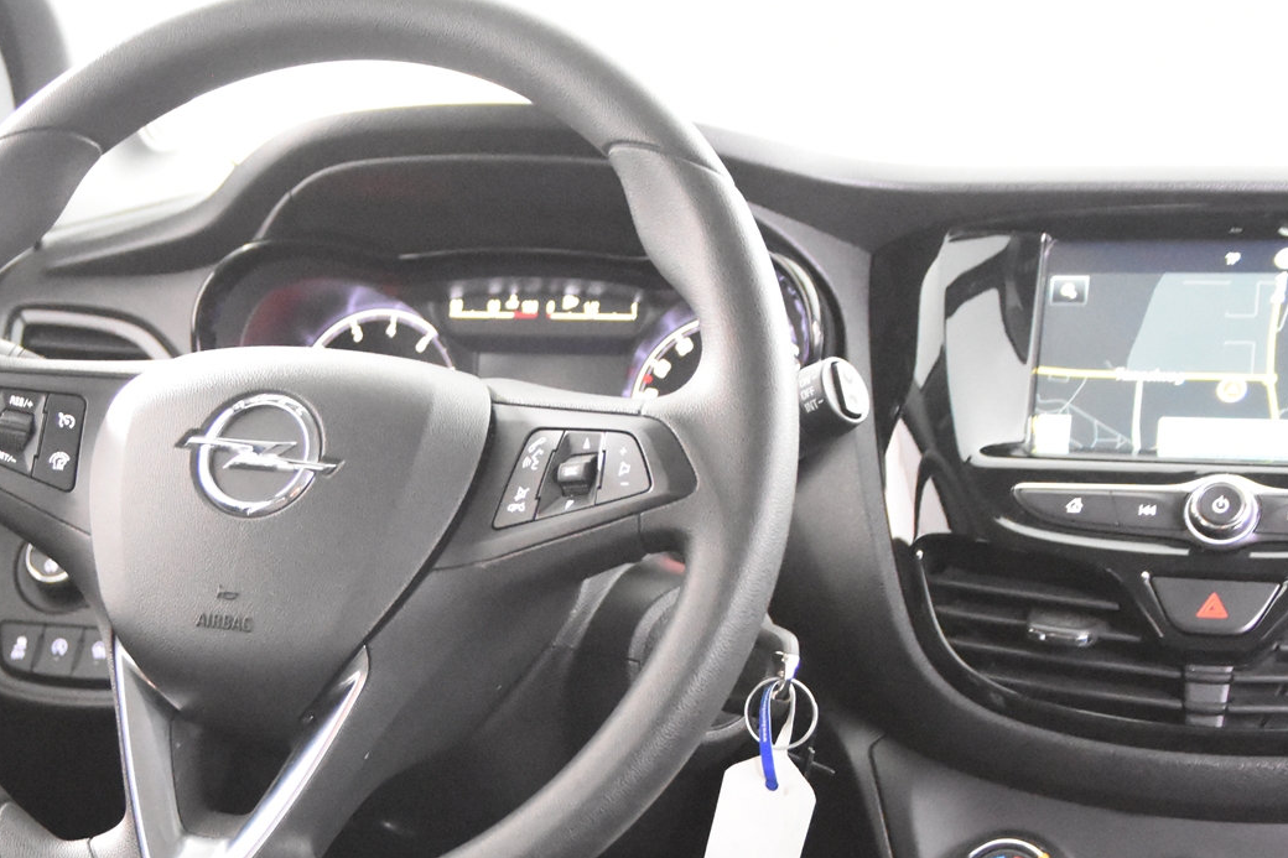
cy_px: 691
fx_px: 2575
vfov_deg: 18.7
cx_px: 373
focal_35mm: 72
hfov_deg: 27.8
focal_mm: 26
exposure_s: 1/40
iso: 10000
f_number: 3.2
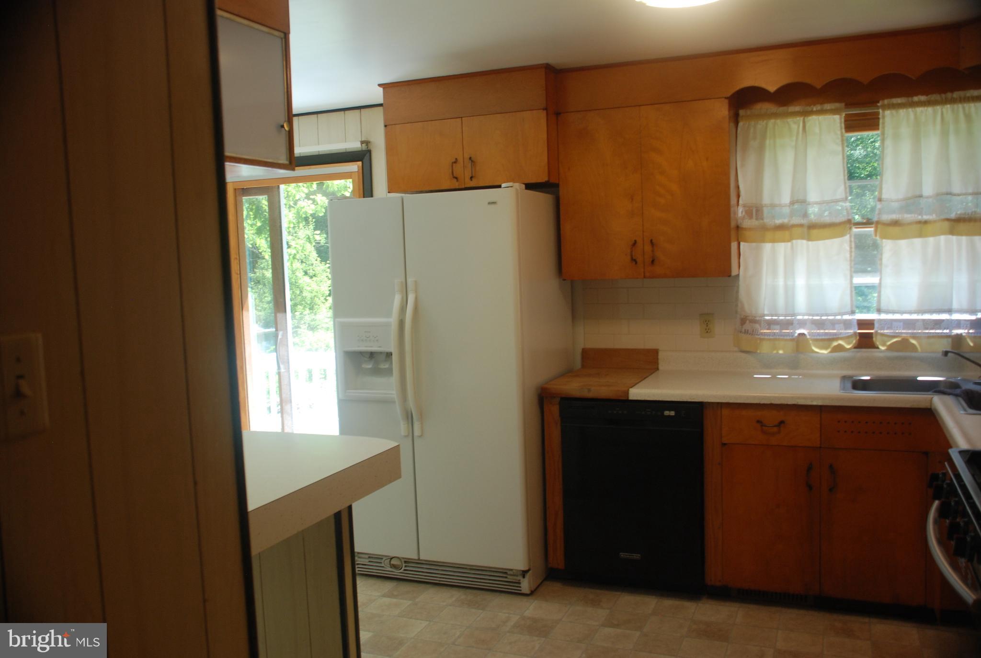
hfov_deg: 61.8
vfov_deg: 43.8
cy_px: 329
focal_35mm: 30
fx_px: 819
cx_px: 490
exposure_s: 1/30
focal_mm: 20
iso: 320
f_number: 3.8
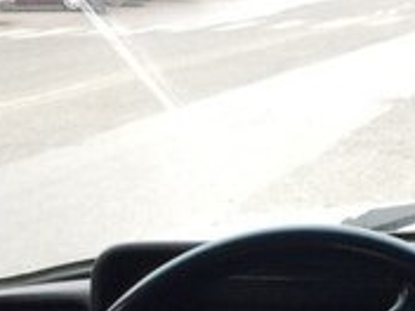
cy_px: 503
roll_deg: +3.6
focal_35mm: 109
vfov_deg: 12.7
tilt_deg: -23.8
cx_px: 441
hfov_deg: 17.5
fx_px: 1307
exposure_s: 1/33
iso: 40
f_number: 2.2
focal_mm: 4.15
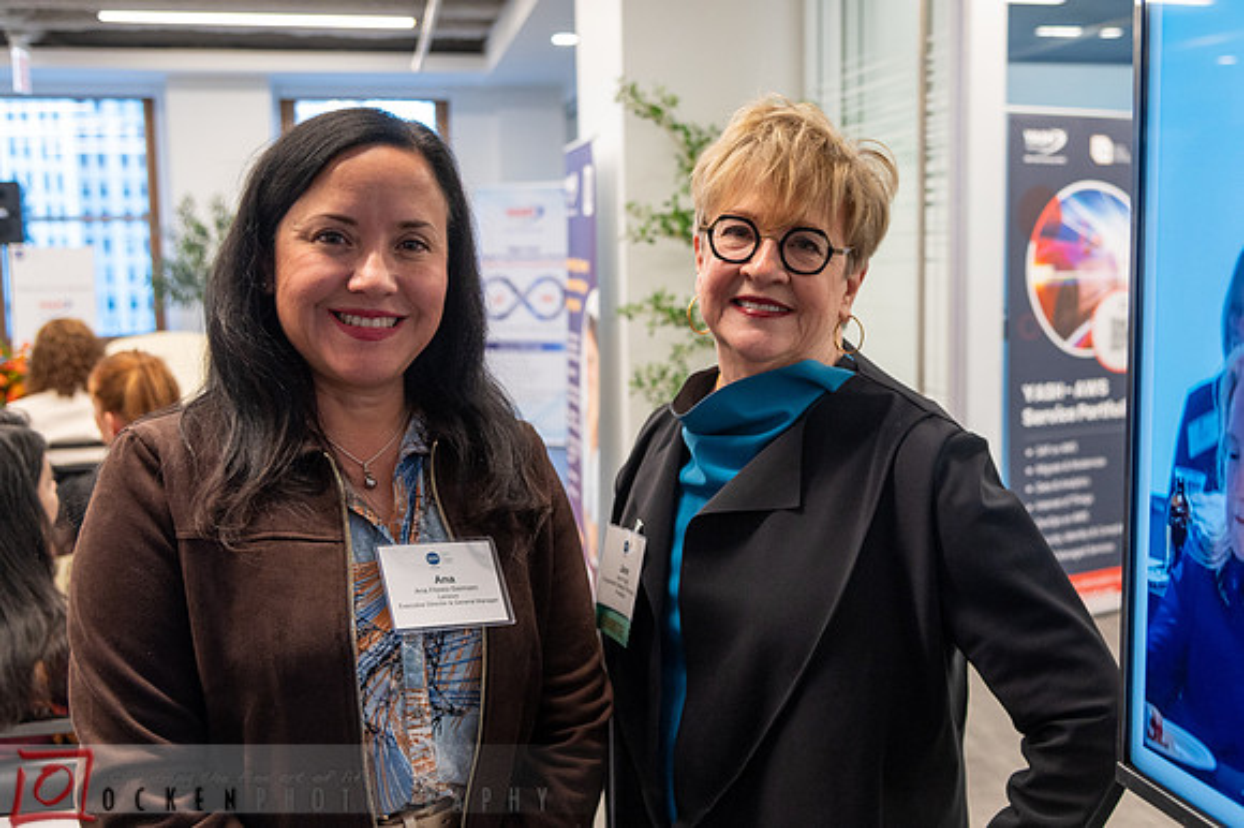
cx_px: 723
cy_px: 432
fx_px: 1408
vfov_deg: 32.8
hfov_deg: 47.5
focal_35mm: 41
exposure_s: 1/100
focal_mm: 34
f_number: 4
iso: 1600
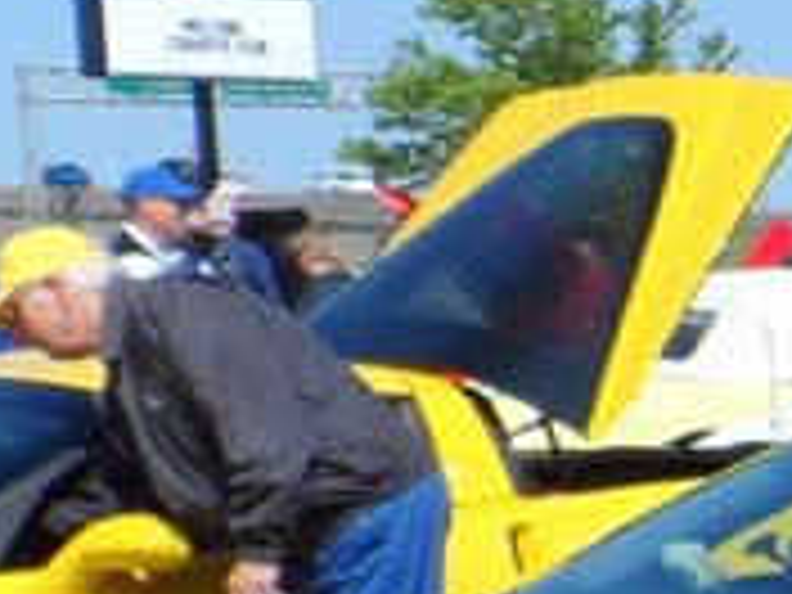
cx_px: 1814
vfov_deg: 10.3
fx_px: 3203
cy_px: 832
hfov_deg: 11.8
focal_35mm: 140
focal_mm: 4
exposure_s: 1/500
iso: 80
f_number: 4.5
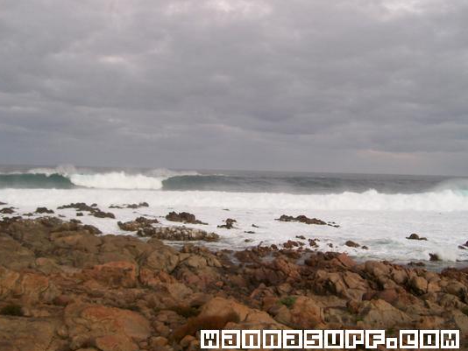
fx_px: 500
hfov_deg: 50.1
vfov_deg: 38.7
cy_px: 179
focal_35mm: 37
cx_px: 233
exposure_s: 1/32
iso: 87
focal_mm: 6
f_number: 2.7
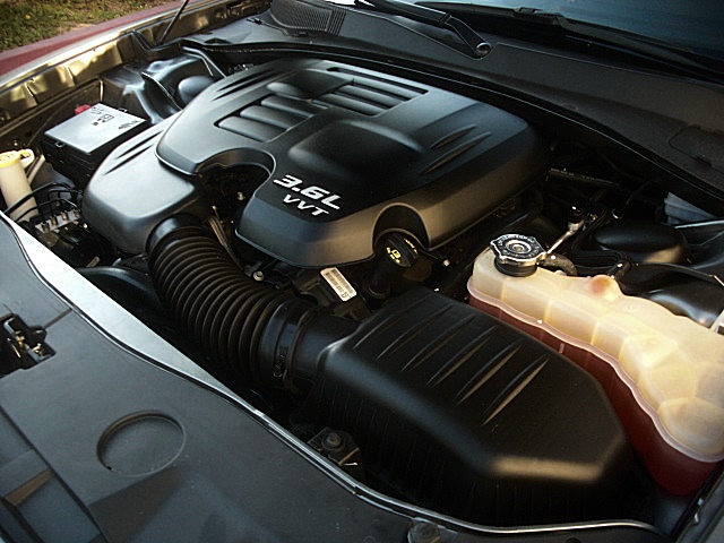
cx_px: 362
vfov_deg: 39.7
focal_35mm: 36
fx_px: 753
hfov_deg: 51.4
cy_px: 272
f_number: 2.8
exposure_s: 1/100
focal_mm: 6.3
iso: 200
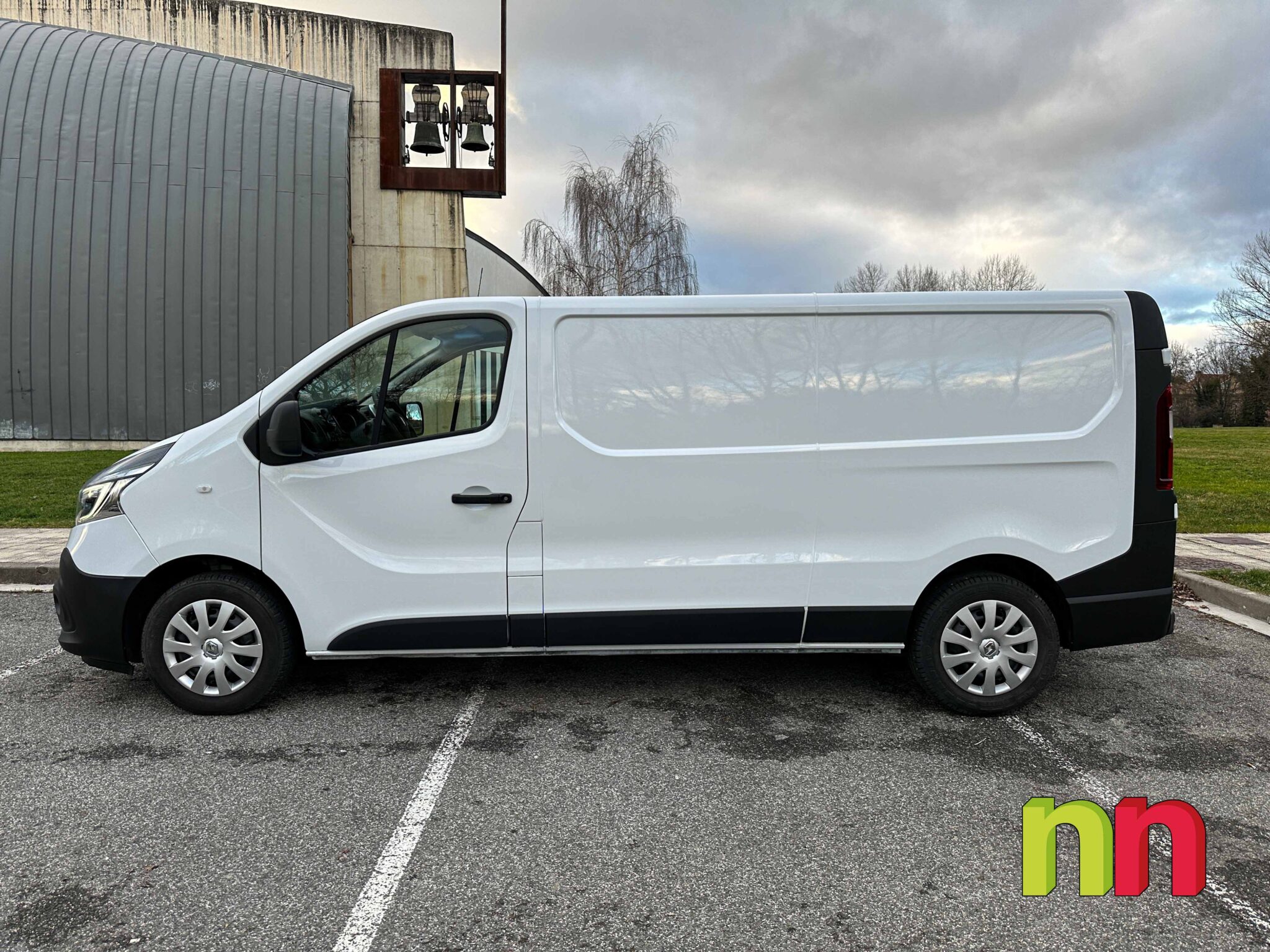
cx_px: 635
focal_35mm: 24
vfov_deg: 56.8
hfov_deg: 71.6
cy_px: 476
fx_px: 881
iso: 80
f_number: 1.8
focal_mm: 6.86
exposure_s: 1/3200
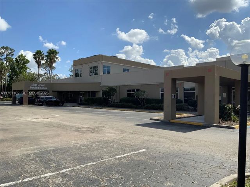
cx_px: 125
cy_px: 94
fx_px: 209
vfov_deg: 48.2
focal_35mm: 29
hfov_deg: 61.7
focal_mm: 3
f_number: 1.8
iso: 20
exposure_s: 1/2959
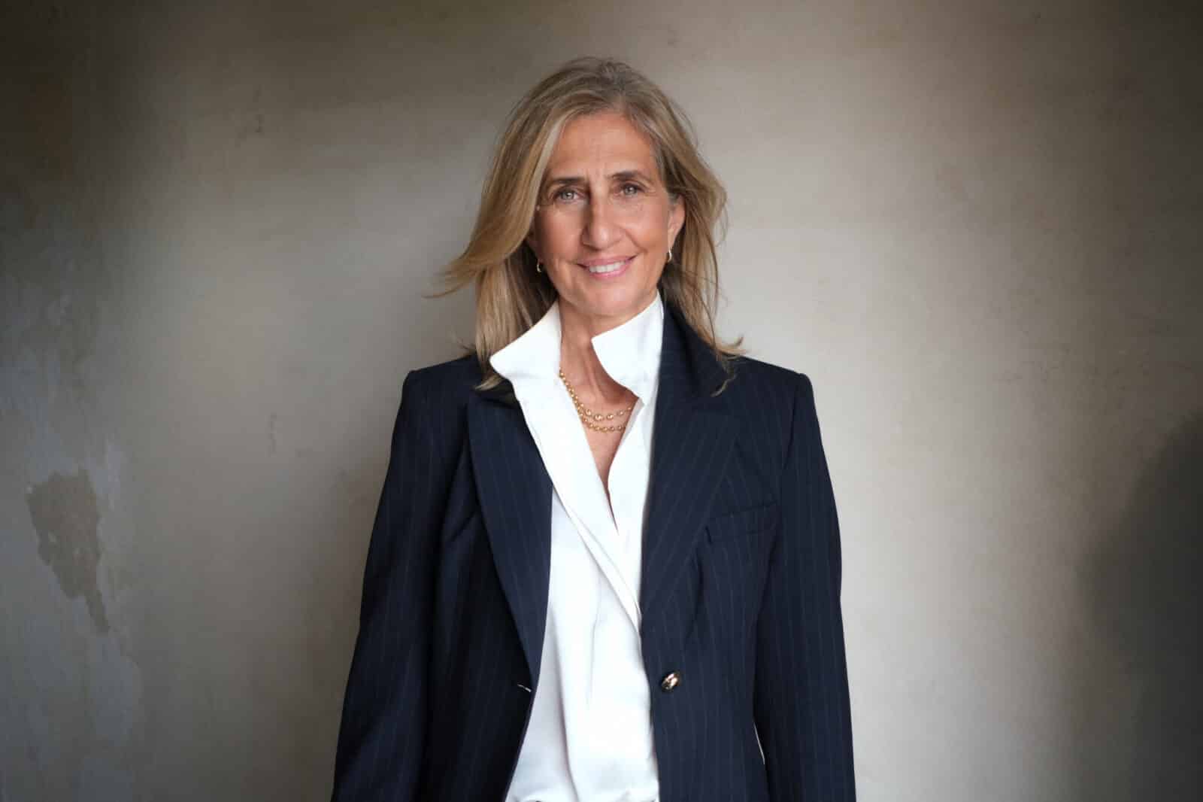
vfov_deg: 37.8
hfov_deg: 54.4
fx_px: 1169
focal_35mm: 35
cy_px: 401
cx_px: 602
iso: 500
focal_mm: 23
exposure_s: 1/250
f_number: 2
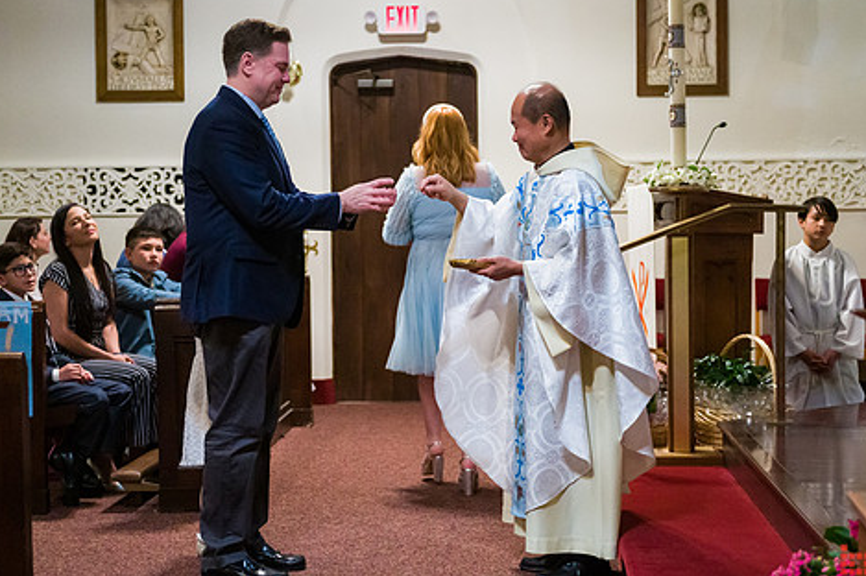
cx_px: 436
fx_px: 1635
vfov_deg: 20.0
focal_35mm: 68
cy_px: 284
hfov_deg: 29.7
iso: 6400
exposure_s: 1/400
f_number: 3.2
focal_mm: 55
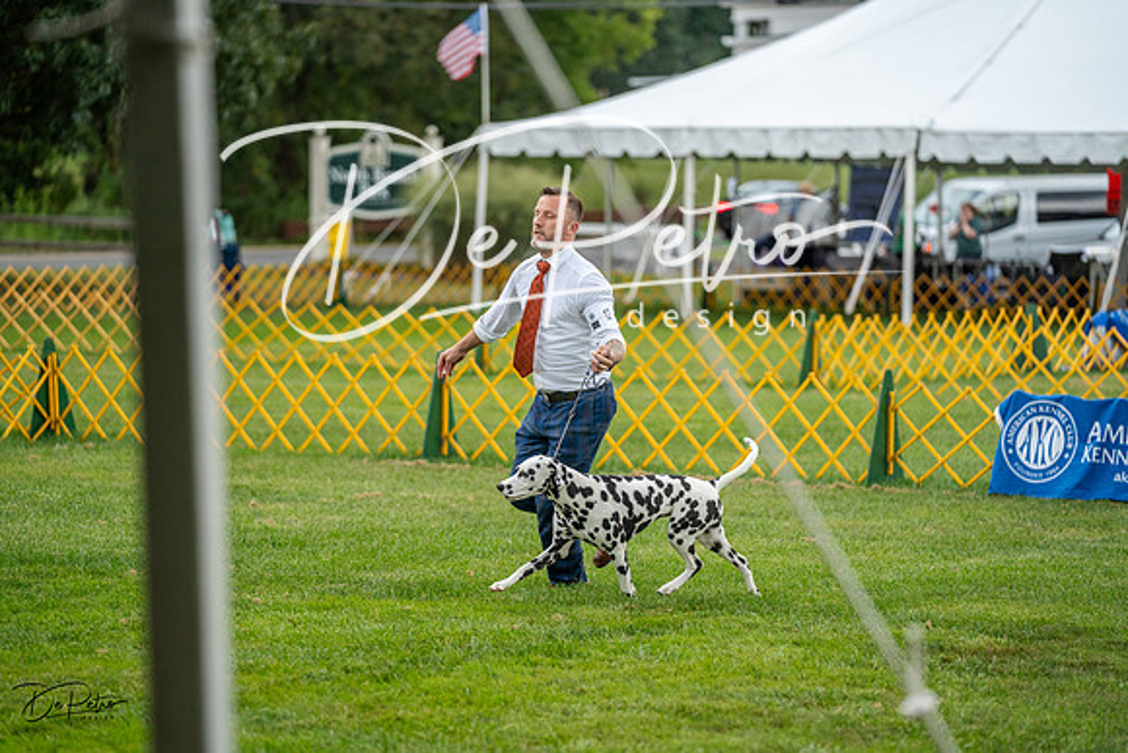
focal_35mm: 132
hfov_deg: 15.5
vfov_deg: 10.4
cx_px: 564
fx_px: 4137
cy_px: 376
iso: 640
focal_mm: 132
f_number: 2.8
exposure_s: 1/640
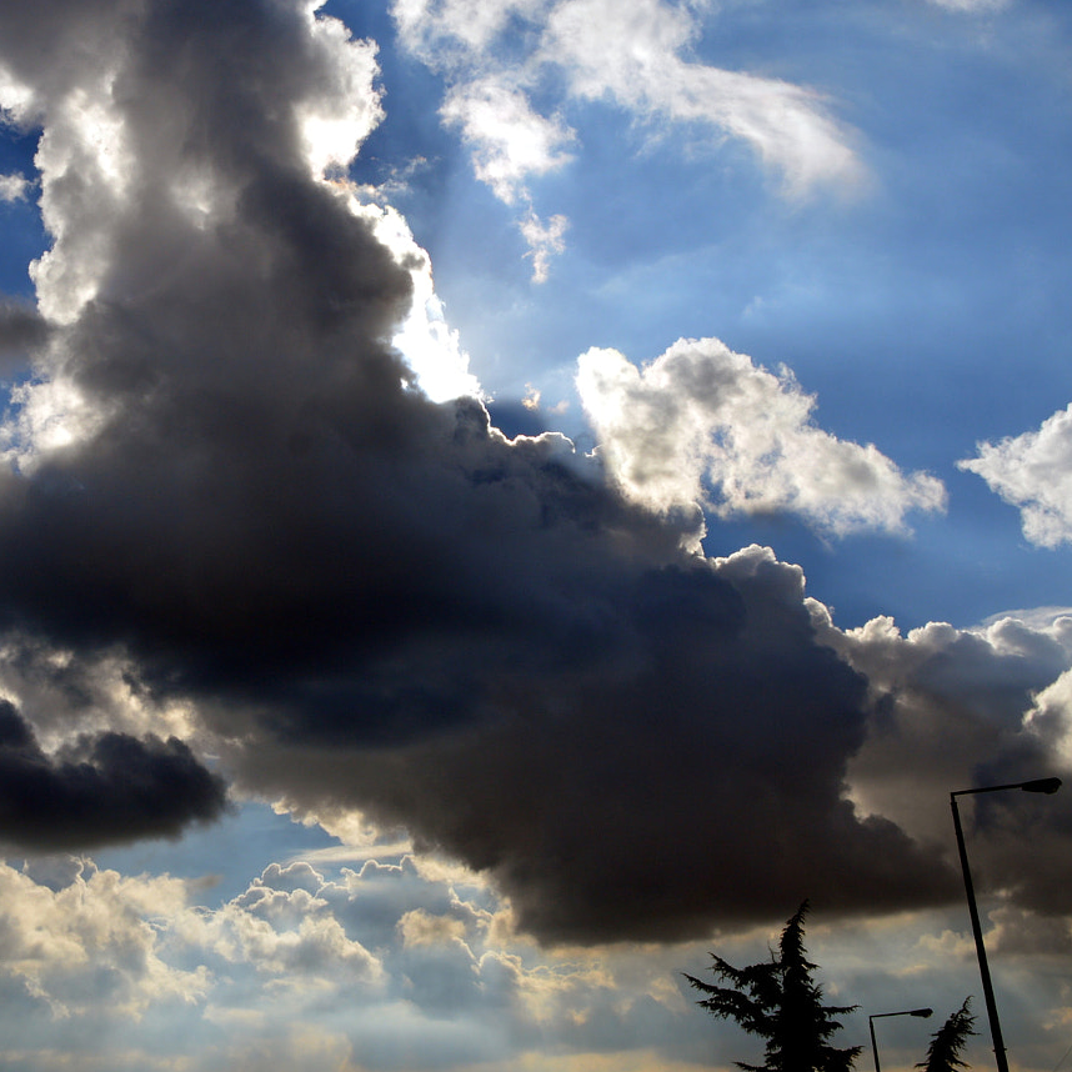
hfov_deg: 29.8
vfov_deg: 29.9
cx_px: 345
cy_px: 411
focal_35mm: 57
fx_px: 1997
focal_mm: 24
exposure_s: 1/640
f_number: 13
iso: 100
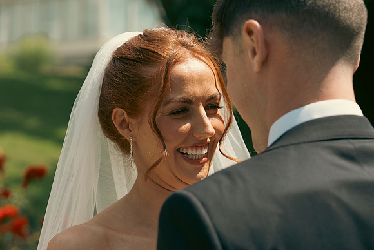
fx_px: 1091
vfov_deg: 13.0
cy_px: 125
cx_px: 187
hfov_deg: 19.5
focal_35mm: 105
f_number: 3.5
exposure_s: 1/1600
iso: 200
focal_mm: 70
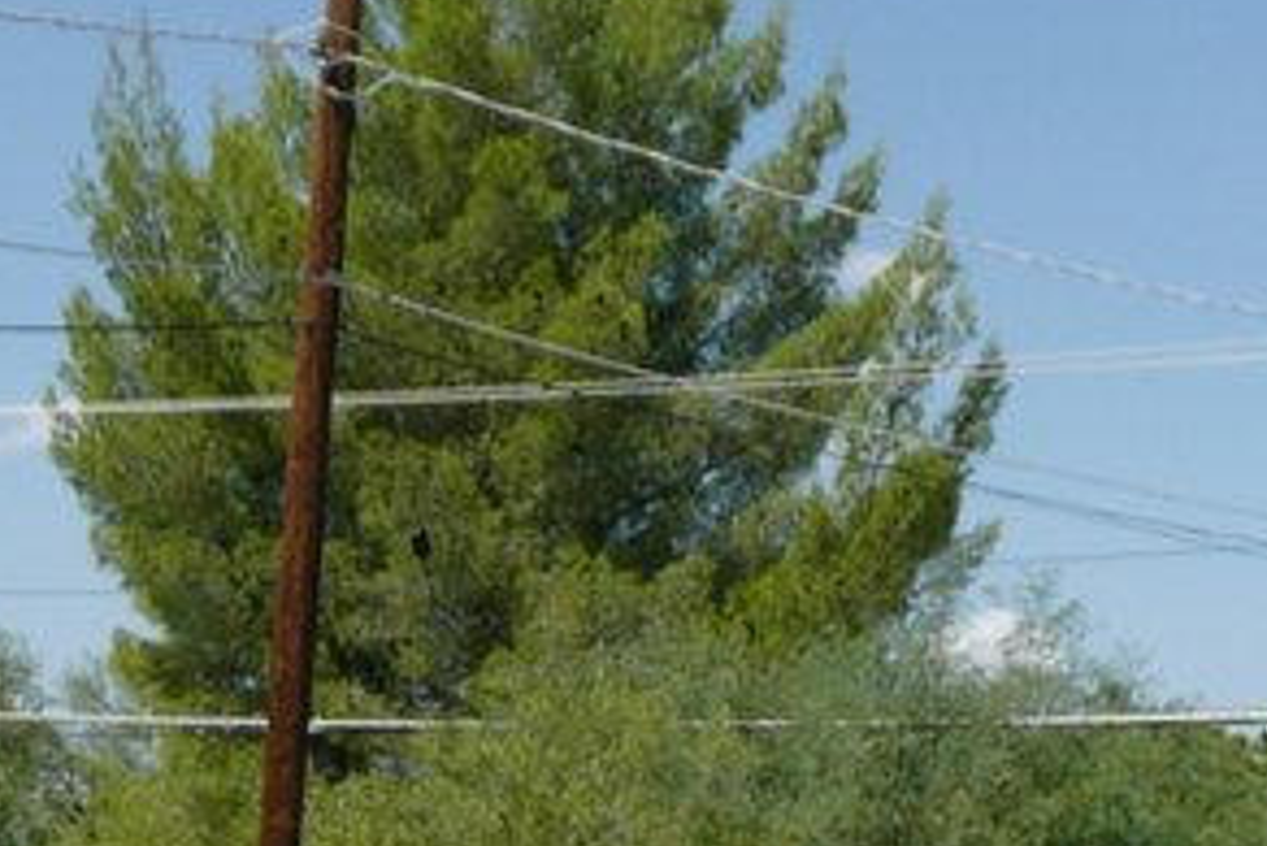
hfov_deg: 17.8
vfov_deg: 11.1
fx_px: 4049
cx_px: 469
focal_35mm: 115
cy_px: 1566
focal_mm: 4.6
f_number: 3.3
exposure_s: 1/1300
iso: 100
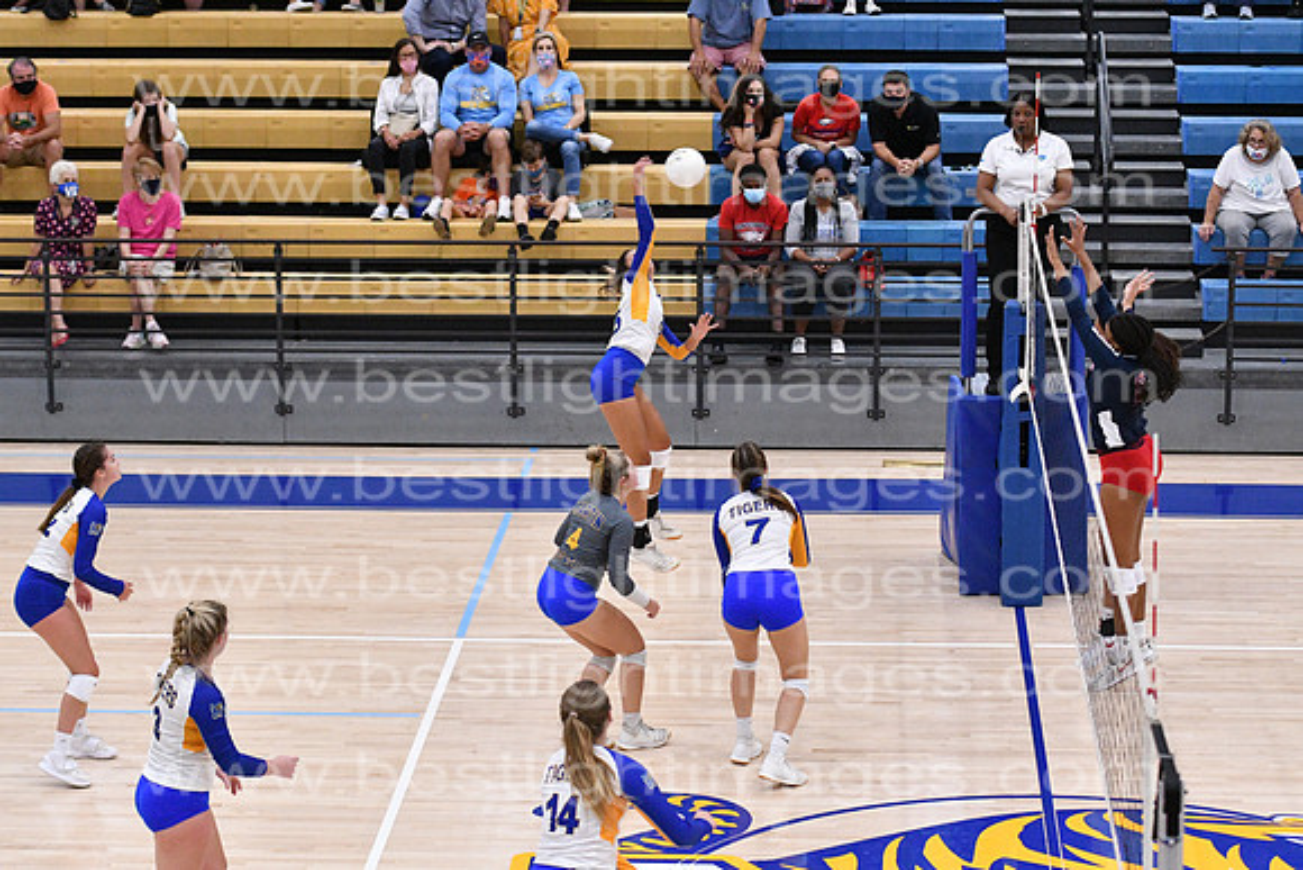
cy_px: 435
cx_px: 652
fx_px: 3801
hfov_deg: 19.5
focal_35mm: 105
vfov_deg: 13.0
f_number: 3.2
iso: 6400
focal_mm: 70
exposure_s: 1/1000
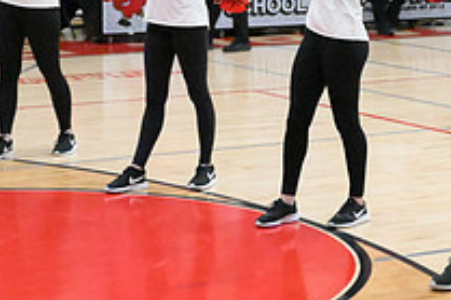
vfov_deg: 9.4
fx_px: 1803
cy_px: -50
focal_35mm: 144
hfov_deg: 14.2
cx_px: 363
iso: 51200
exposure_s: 1/8000
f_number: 2.8
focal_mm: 52
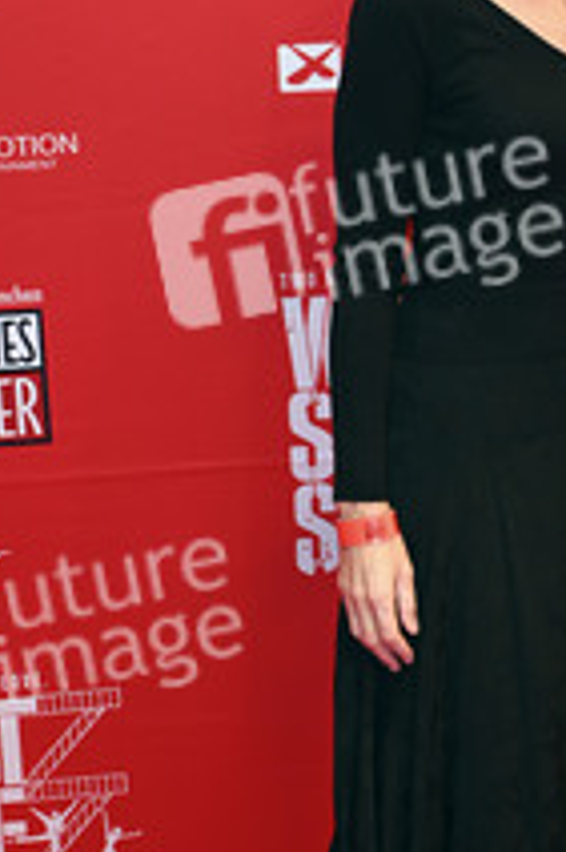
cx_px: 474
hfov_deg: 16.7
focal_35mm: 81
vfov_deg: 25.1
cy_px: 434
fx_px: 1913
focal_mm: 43
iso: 1250
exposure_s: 1/125
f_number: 2.8
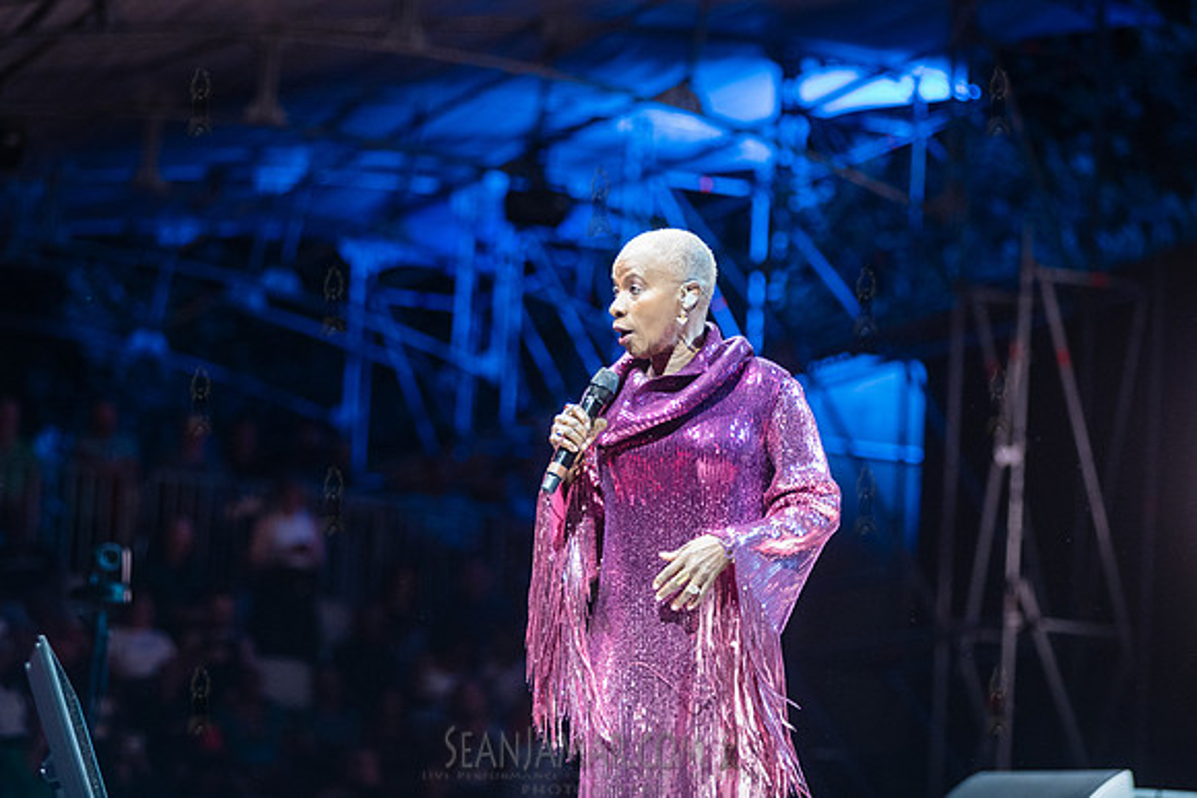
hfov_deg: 14.7
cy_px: 353
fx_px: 4641
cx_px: 616
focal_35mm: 140
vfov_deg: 9.8
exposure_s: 1/320
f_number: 2.8
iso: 3200
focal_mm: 125
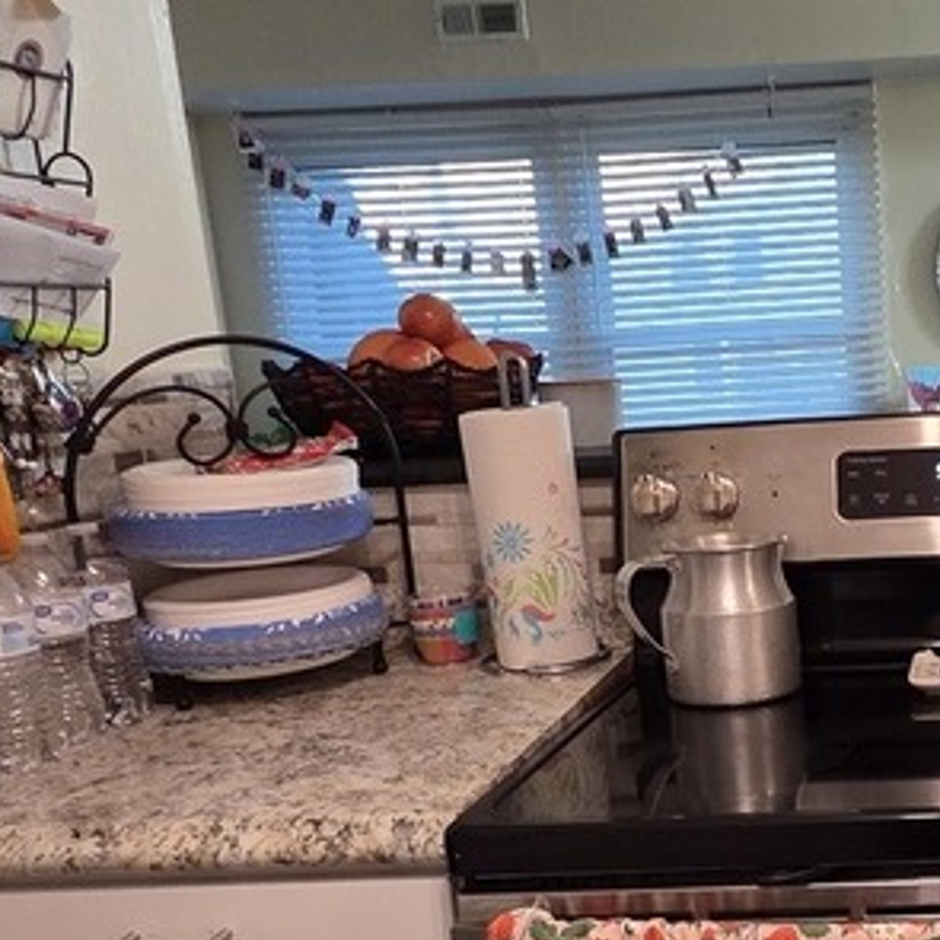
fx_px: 1290
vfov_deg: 39.4
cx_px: 956
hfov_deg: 35.8
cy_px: 650
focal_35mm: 42
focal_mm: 2.2
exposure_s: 1/60
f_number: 2.2
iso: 400
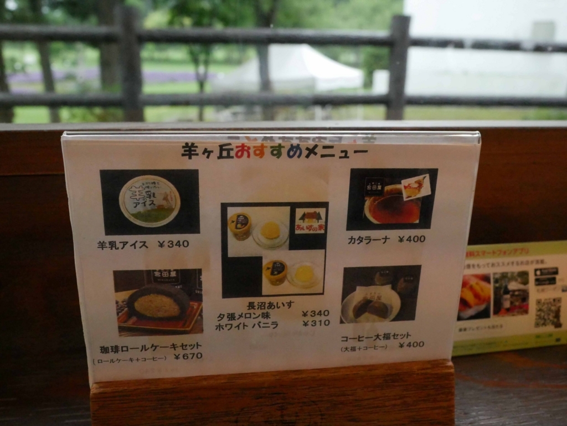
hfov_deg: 59.9
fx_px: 492
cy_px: 213
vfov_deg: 46.8
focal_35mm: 30
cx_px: 284
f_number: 4.5
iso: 6400
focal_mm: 15
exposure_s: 1/640
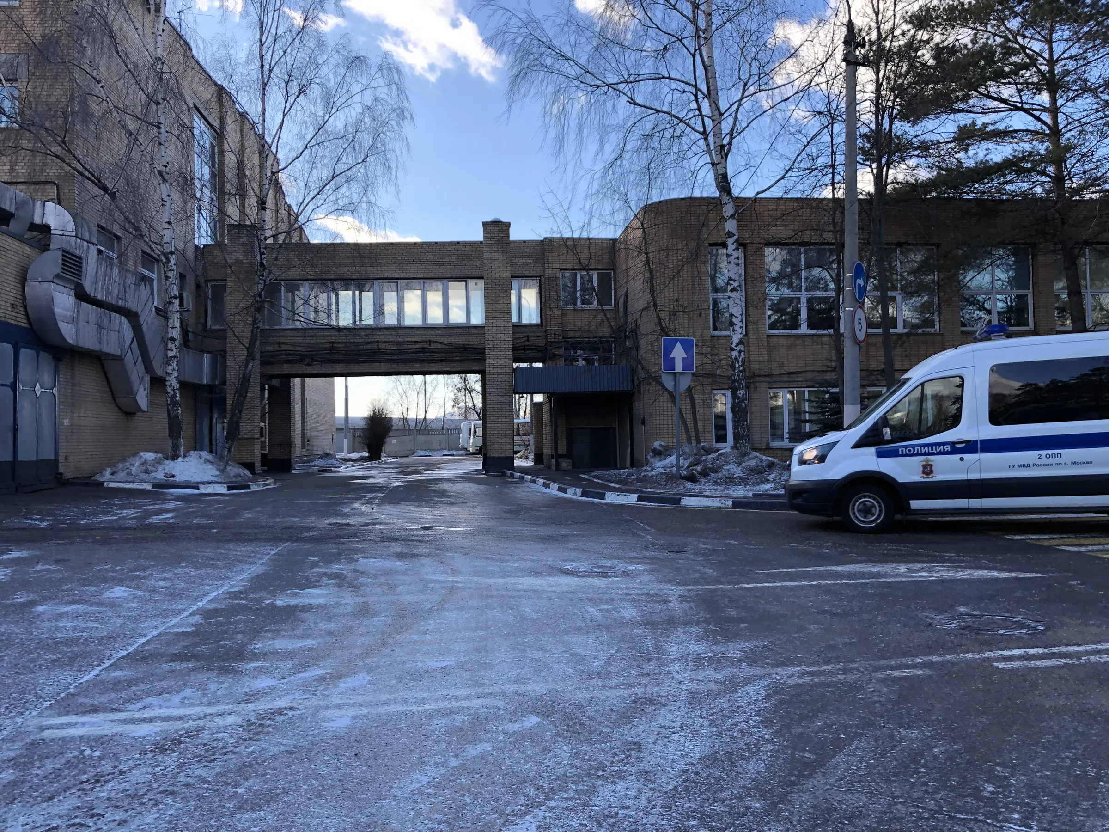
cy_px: 416
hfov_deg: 63.4
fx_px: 897
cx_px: 554
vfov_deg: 49.7
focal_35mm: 28
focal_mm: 4
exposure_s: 1/376
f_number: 1.8
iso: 20
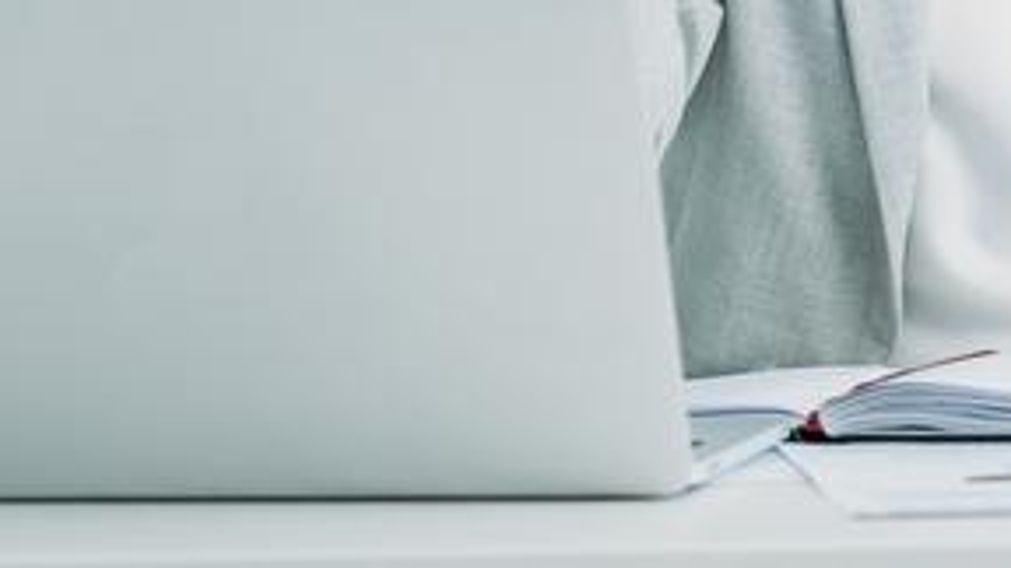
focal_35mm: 411
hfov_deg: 5.3
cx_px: 565
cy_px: -373
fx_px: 11018
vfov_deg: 2.9
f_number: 5.6
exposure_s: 1/200
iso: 320
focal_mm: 140
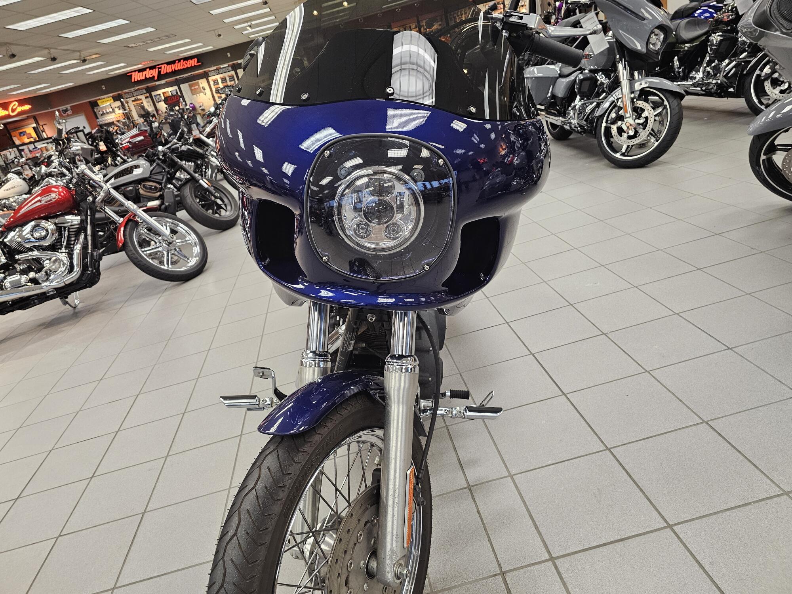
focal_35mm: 23
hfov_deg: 73.9
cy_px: 297
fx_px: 526
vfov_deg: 58.9
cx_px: 396
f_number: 1.7
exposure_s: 1/120
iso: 320
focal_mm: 6.3
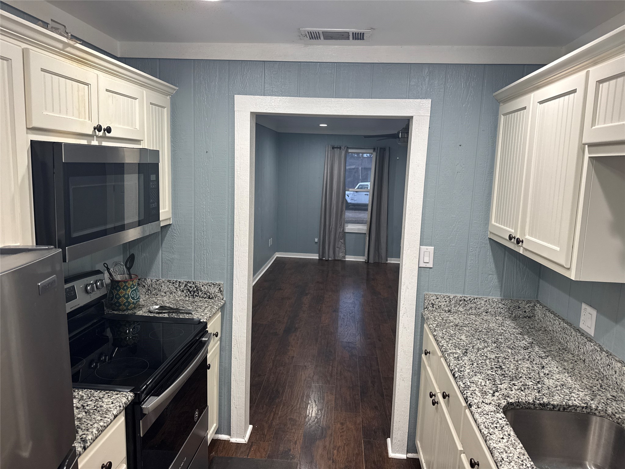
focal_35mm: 24
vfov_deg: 56.8
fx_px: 433
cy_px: 234
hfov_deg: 71.6
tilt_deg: -8.3
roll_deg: -1.8
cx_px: 312
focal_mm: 6.76
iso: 200
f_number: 1.78
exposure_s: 1/120
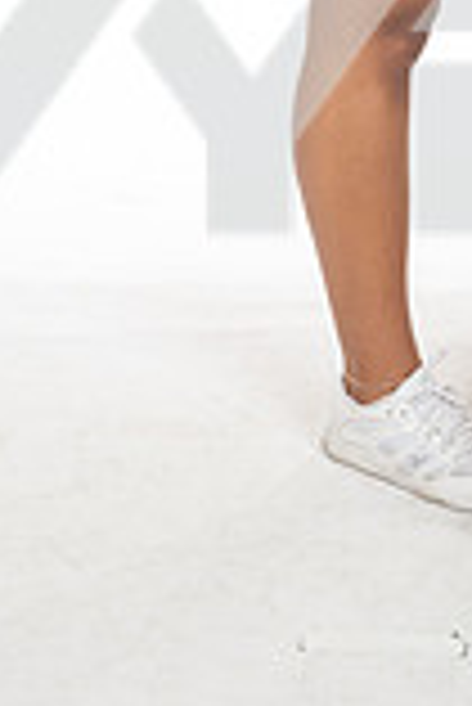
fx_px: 2924
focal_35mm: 149
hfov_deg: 9.2
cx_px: 369
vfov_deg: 13.3
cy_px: -216
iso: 800
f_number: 8
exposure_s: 1/320
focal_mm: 52
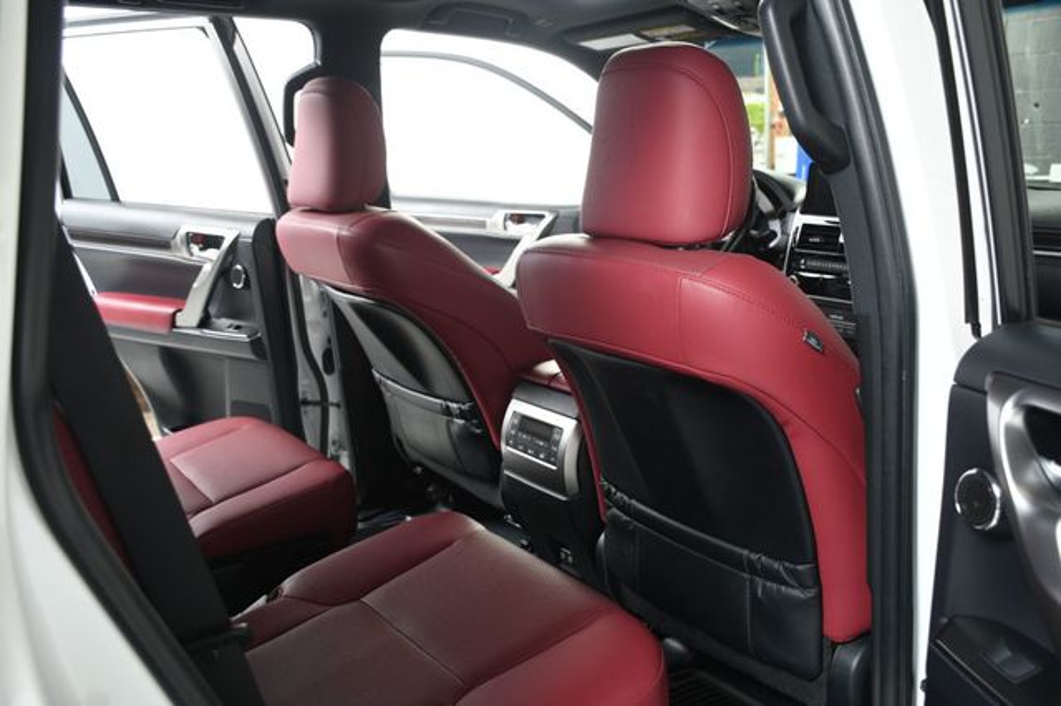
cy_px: 353
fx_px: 1001
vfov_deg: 38.8
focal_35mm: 34
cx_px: 530
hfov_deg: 55.8
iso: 100
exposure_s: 1/160
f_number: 3.8
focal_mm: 23
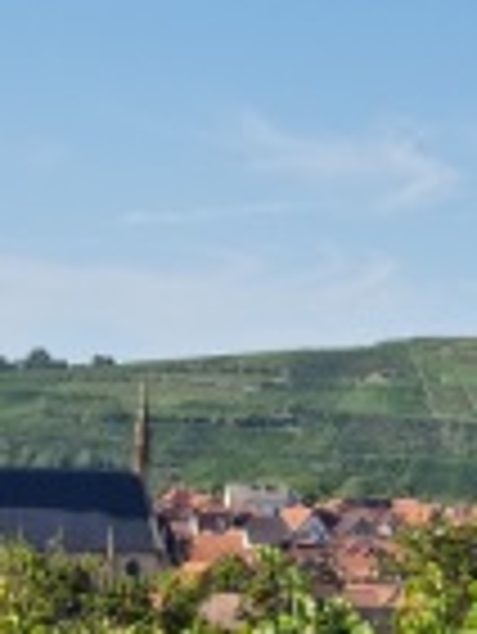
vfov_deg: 10.1
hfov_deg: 7.6
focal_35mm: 196
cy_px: 526
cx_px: 54
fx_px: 3596
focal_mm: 7
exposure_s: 1/1229
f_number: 2.4
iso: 50
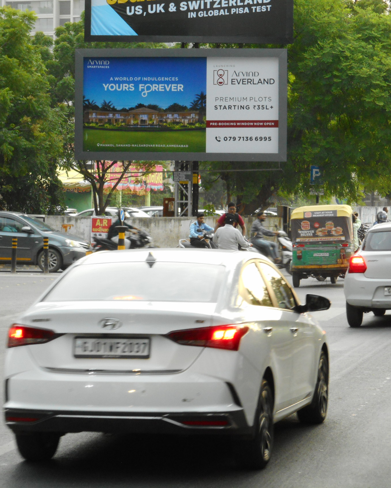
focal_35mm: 133
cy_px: 244
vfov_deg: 14.5
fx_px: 1924
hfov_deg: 11.6
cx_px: 171
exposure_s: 1/60
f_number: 5.8
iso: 250
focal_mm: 18.2
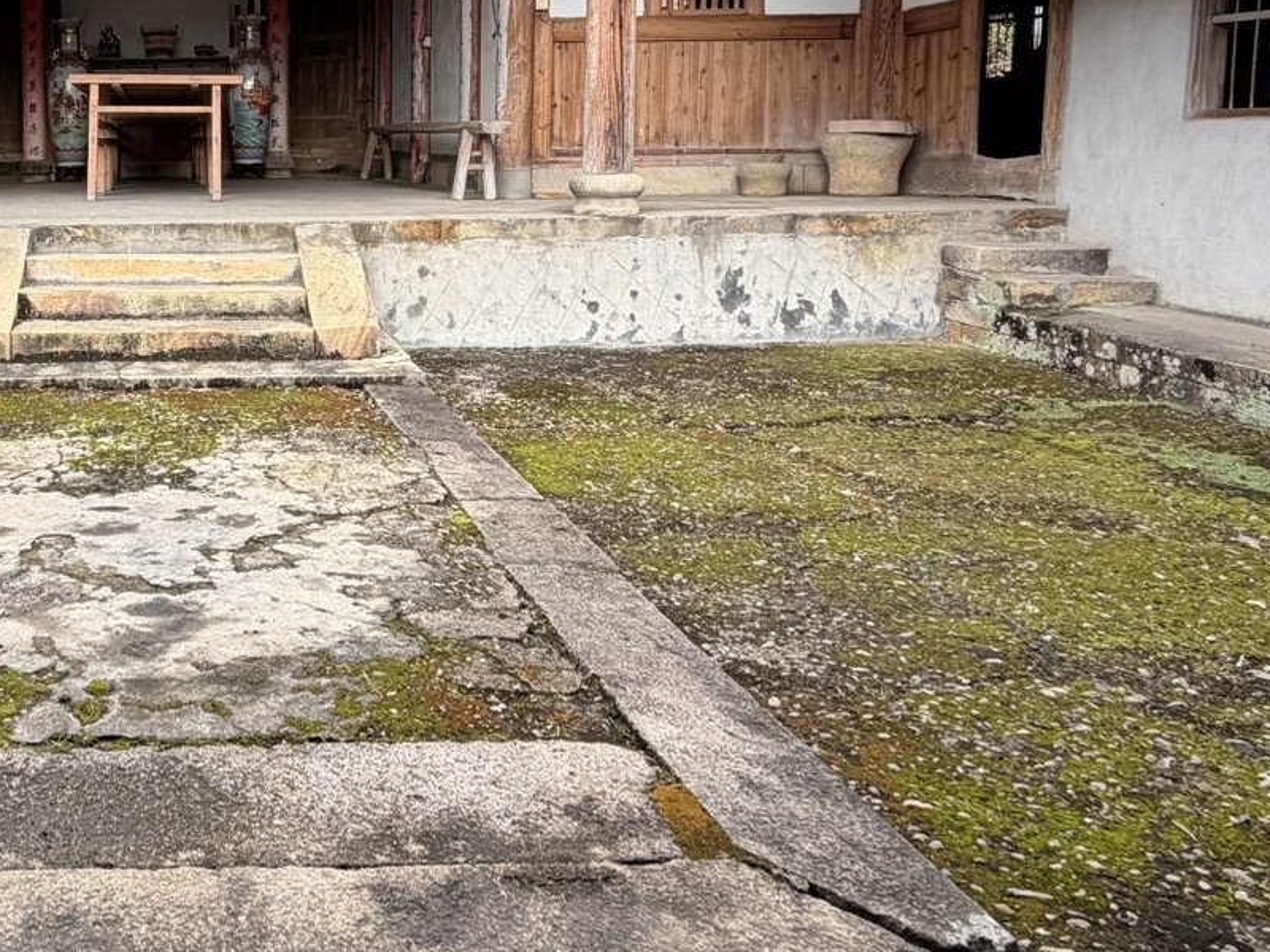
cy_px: 268
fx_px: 1284
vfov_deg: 39.9
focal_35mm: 35
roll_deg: +1.2
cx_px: 148
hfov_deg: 47.7
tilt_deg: -5.3
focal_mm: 2.22
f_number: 2.2
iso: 80
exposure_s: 1/121
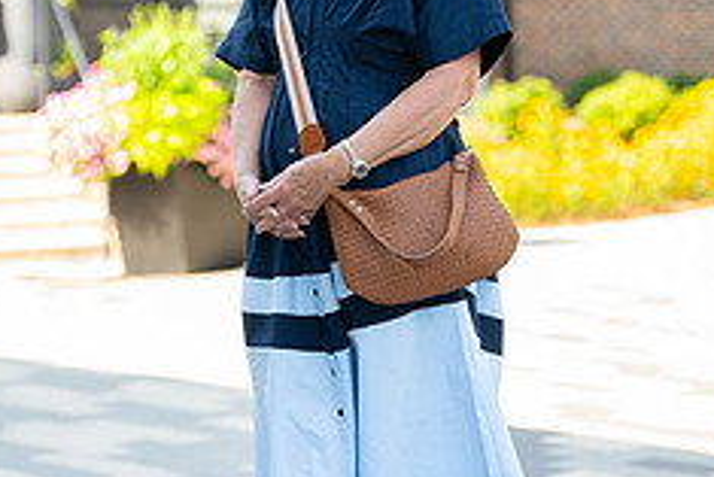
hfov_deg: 17.8
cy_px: 197
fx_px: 2282
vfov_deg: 11.9
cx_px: 334
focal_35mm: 115
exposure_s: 1/500
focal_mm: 60
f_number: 2
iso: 80
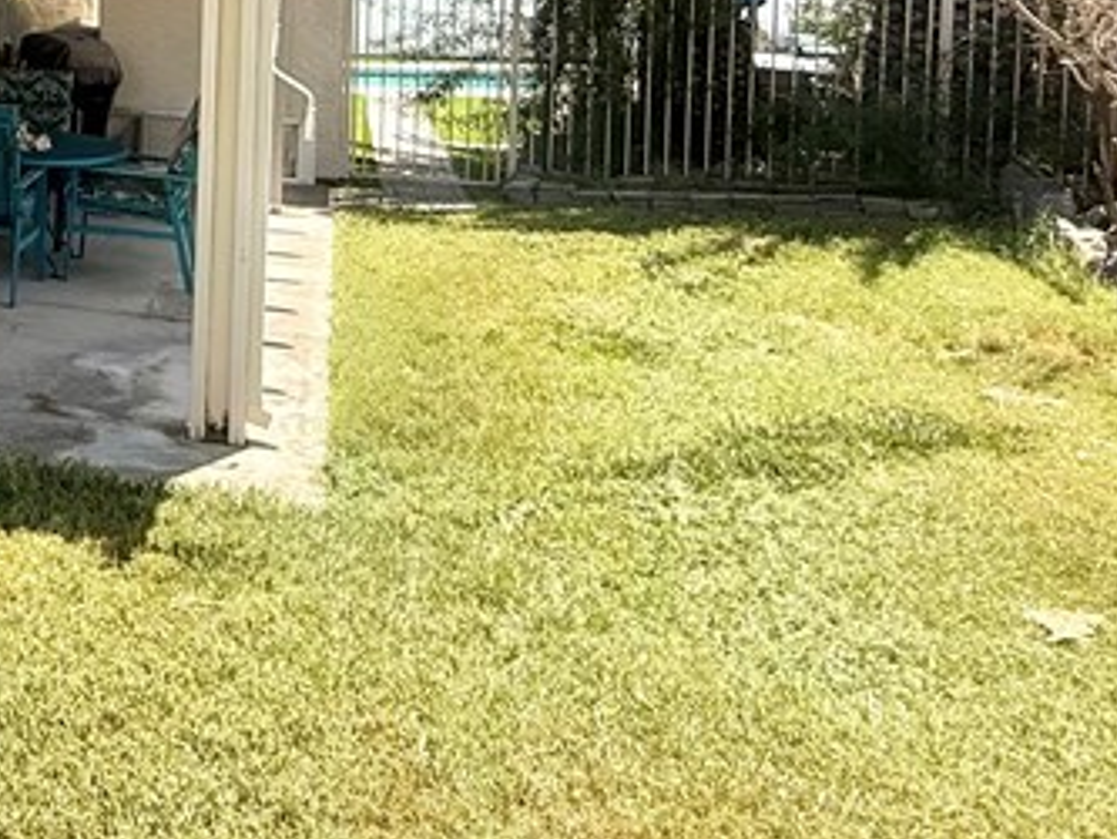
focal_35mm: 43
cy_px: 3
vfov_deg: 31.2
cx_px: -265
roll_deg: -0.9
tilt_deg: -1.2
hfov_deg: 34.1
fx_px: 1388
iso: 64
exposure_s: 1/809
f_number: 2.2
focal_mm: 2.22
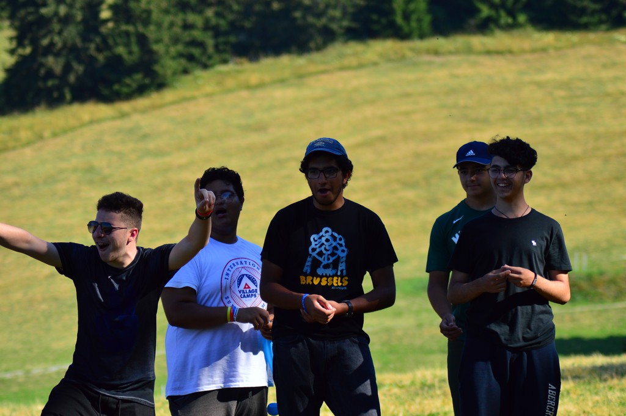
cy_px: 208
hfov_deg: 10.2
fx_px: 3518
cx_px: 313
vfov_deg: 6.8
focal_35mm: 202
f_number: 4.2
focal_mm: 135
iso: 200
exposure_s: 1/1250
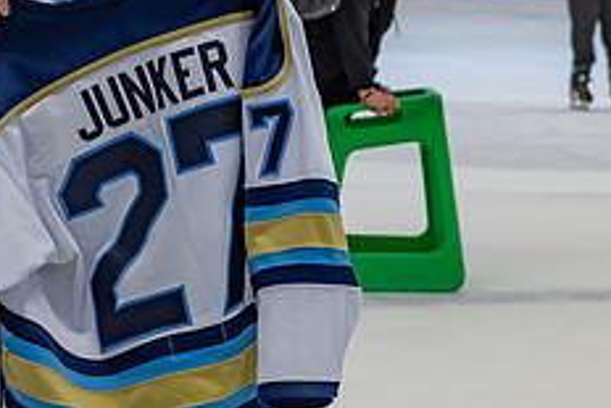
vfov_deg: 6.4
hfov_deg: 9.5
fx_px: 3634
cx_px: -32
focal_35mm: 214
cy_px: -17
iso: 400
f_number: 4
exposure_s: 1/250
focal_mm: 50
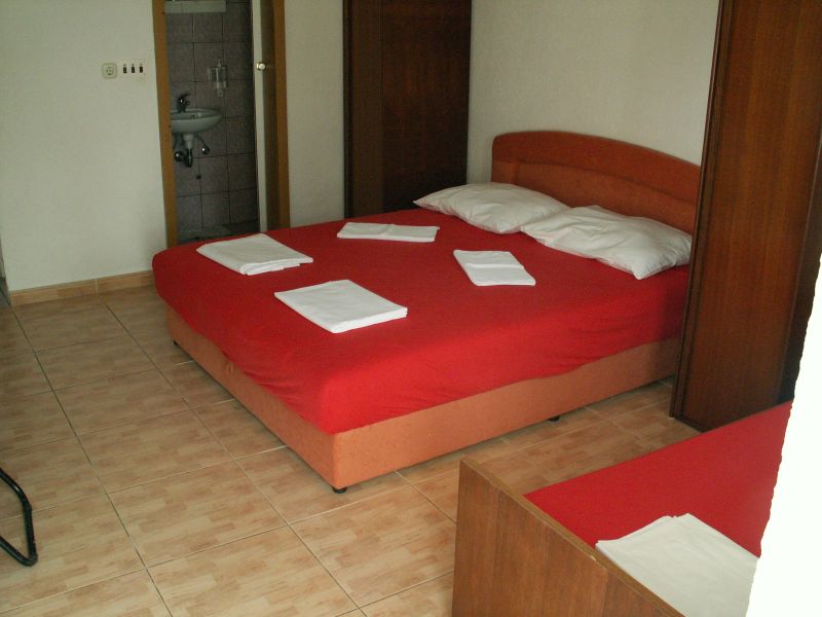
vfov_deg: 40.7
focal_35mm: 35
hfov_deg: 52.6
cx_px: 411
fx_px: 831
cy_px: 308
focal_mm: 5.86
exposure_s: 1/40
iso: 160
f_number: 2.8
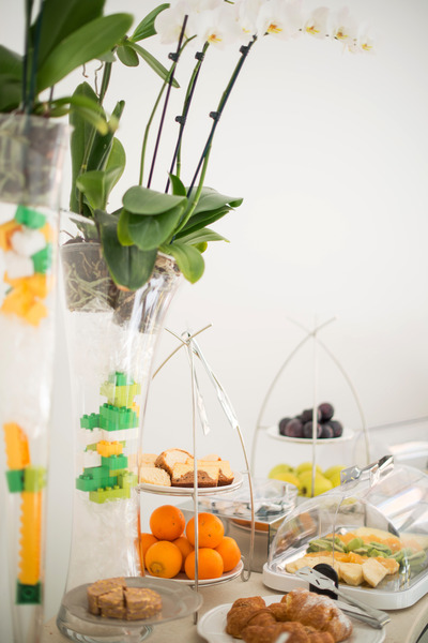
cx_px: 214
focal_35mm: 50
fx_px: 892
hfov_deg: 27.0
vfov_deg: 39.6
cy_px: 322
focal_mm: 50
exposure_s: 1/400
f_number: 1.6
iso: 250
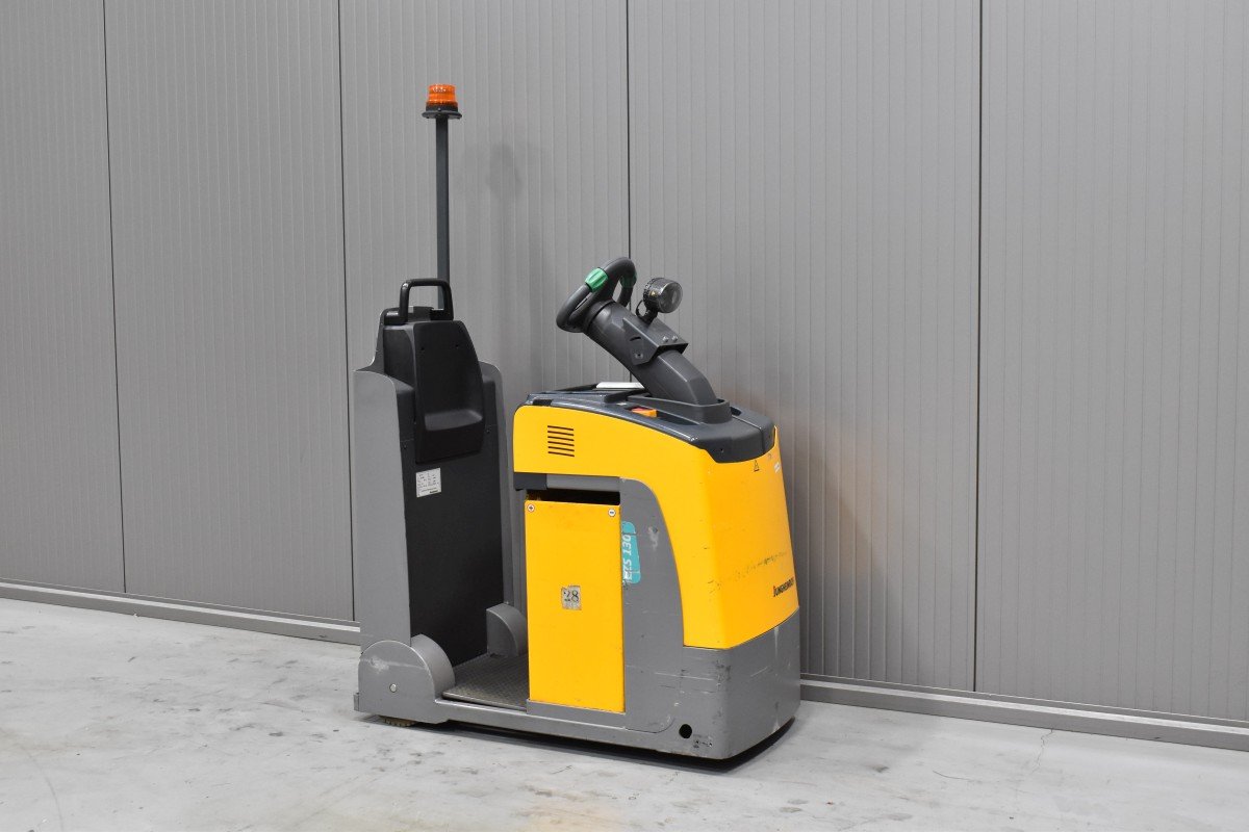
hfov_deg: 46.4
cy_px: 416
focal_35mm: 42
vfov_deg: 31.9
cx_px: 624
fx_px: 1457
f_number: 6.3
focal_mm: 28
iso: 1600
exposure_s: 1/30
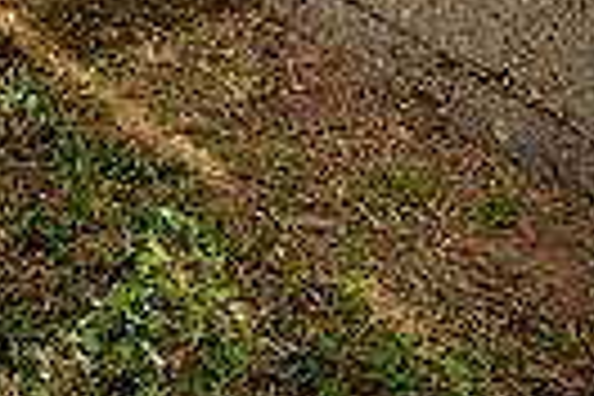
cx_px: -14
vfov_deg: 9.9
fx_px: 2029
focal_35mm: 123
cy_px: -526
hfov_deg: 16.3
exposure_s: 1/125
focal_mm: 36
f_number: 8
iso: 100
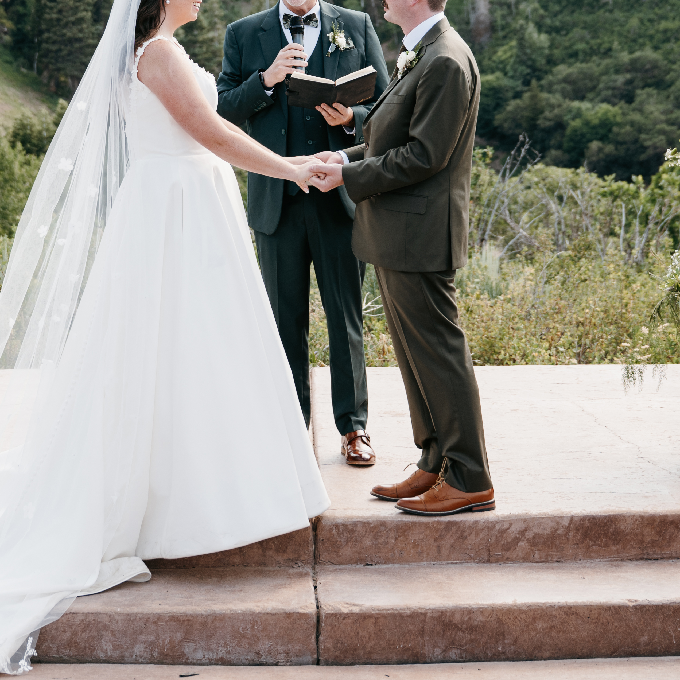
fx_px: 2267
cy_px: 47
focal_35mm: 102
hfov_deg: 17.0
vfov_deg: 16.8
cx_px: 232
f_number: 3.2
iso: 100
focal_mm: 37
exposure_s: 1/200
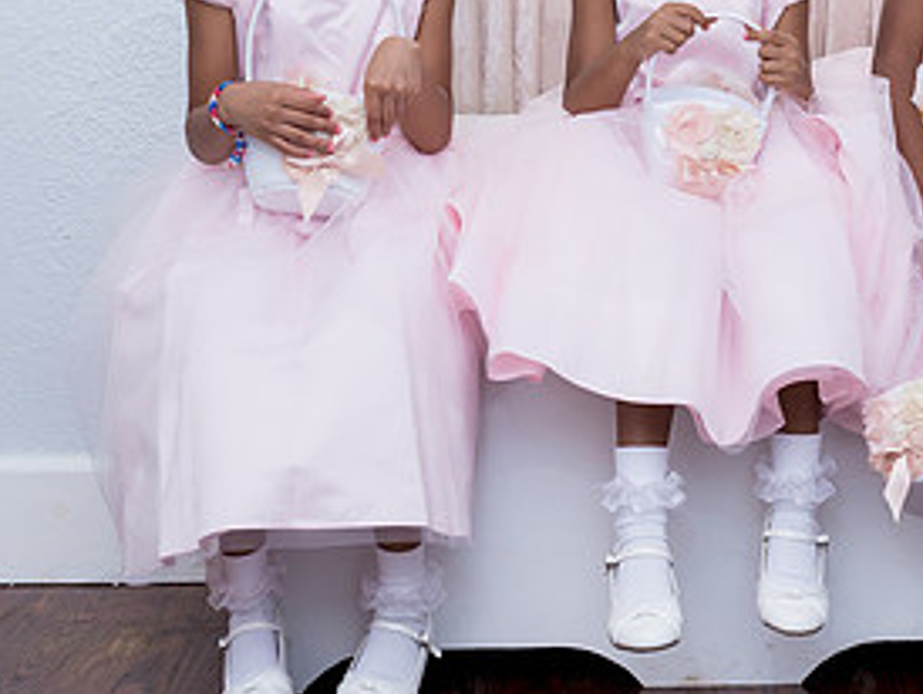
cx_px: 726
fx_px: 2562
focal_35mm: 96
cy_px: 171
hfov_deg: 20.2
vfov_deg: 15.4
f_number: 6.3
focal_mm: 39
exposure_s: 1/160
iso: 1250
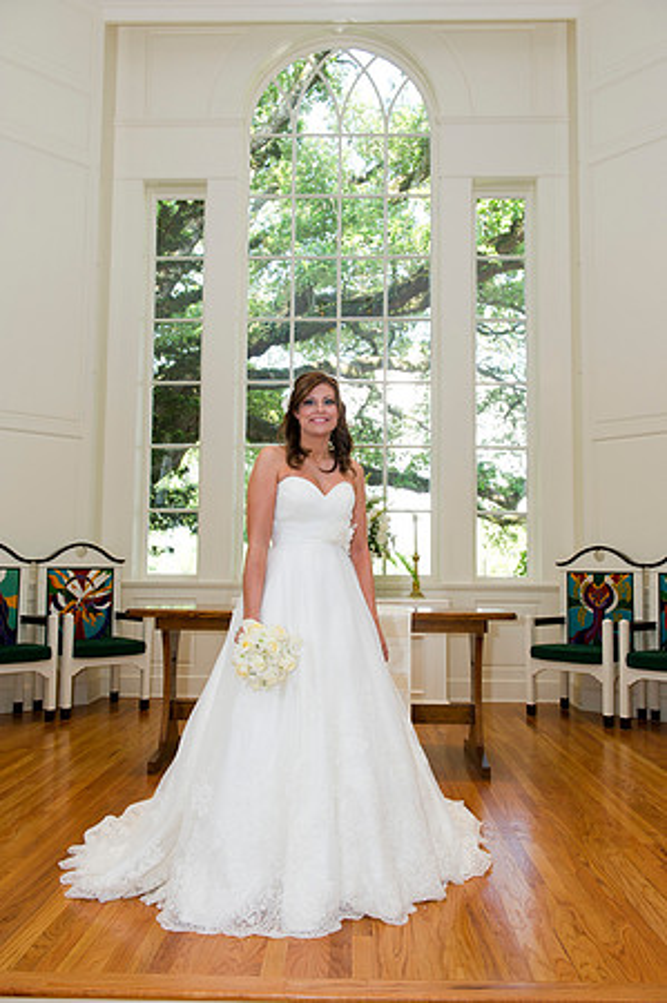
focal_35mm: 32
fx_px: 891
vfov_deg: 58.8
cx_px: 334
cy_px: 502
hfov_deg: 41.0
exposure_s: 1/200
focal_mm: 32
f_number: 5.6
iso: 800
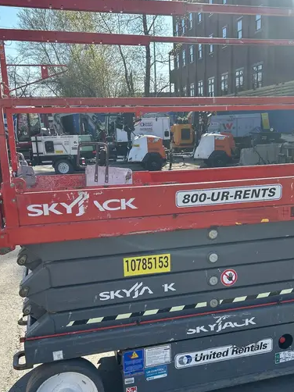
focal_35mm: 38
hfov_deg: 37.6
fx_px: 431
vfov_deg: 48.8
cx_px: 175
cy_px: 231
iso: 50
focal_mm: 5.7
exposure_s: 1/1645
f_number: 1.5
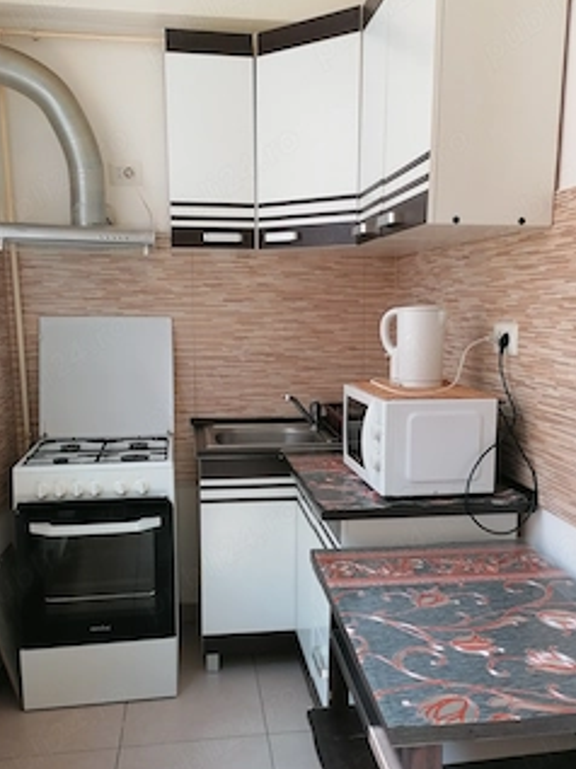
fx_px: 755
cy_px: 414
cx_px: 305
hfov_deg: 41.7
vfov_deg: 53.9
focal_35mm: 34
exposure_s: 1/100
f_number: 1.8
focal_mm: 4.75
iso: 64
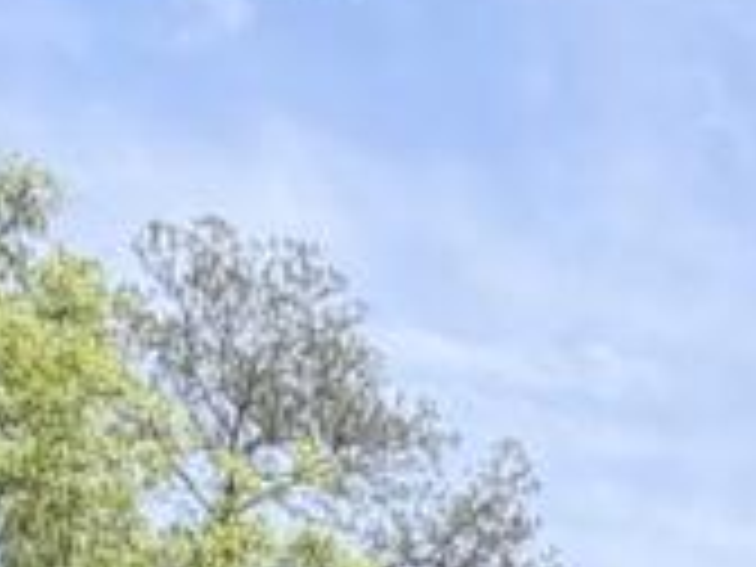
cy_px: 1742
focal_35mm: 100
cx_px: 1017
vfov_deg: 10.3
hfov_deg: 18.2
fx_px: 2184
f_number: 2.2
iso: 32
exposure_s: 1/770
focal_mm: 2.22
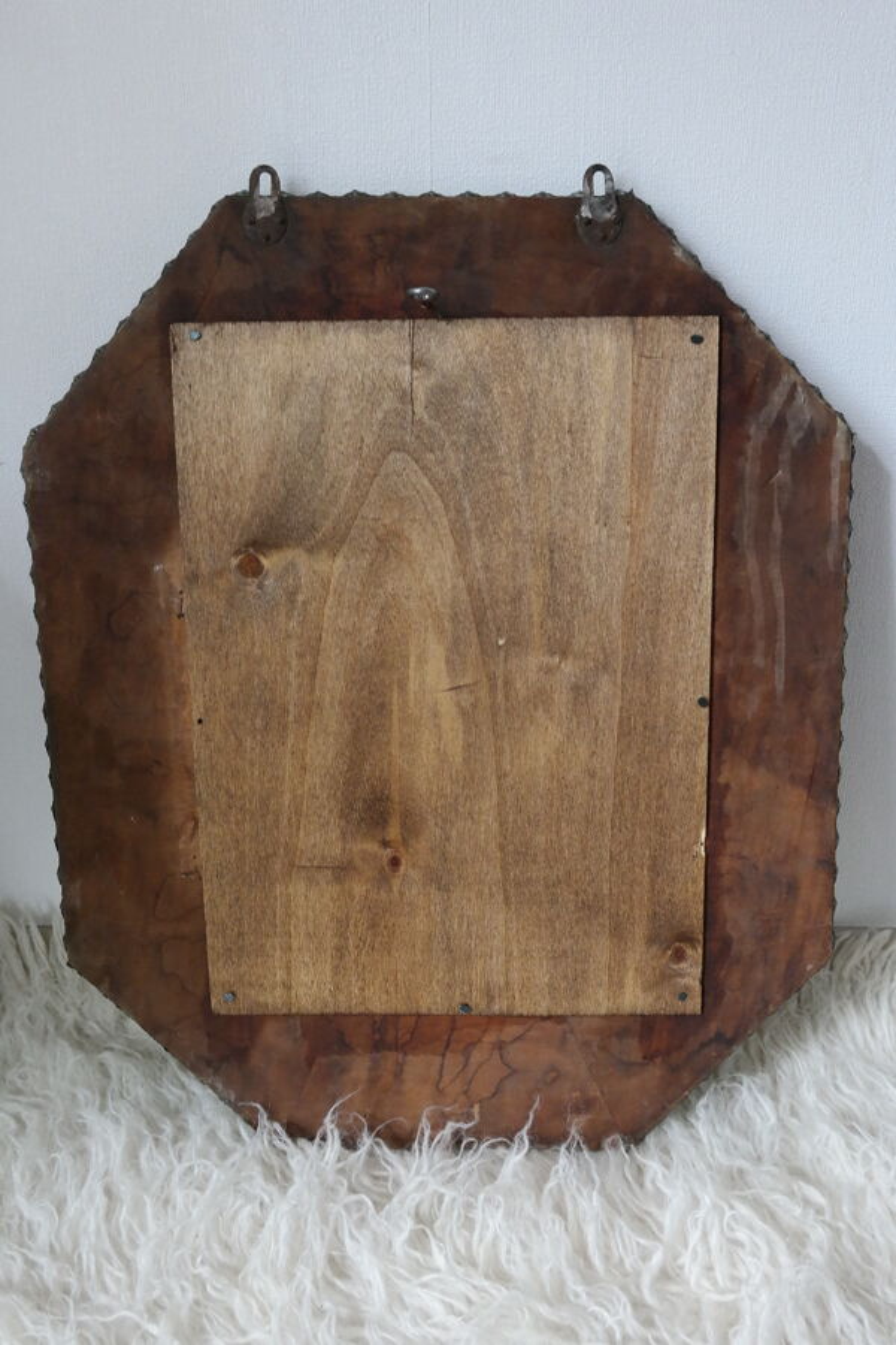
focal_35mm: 30
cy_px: 672
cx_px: 448
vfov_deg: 61.9
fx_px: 1120
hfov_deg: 43.6
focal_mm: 20
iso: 1600
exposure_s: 1/40
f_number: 5.6
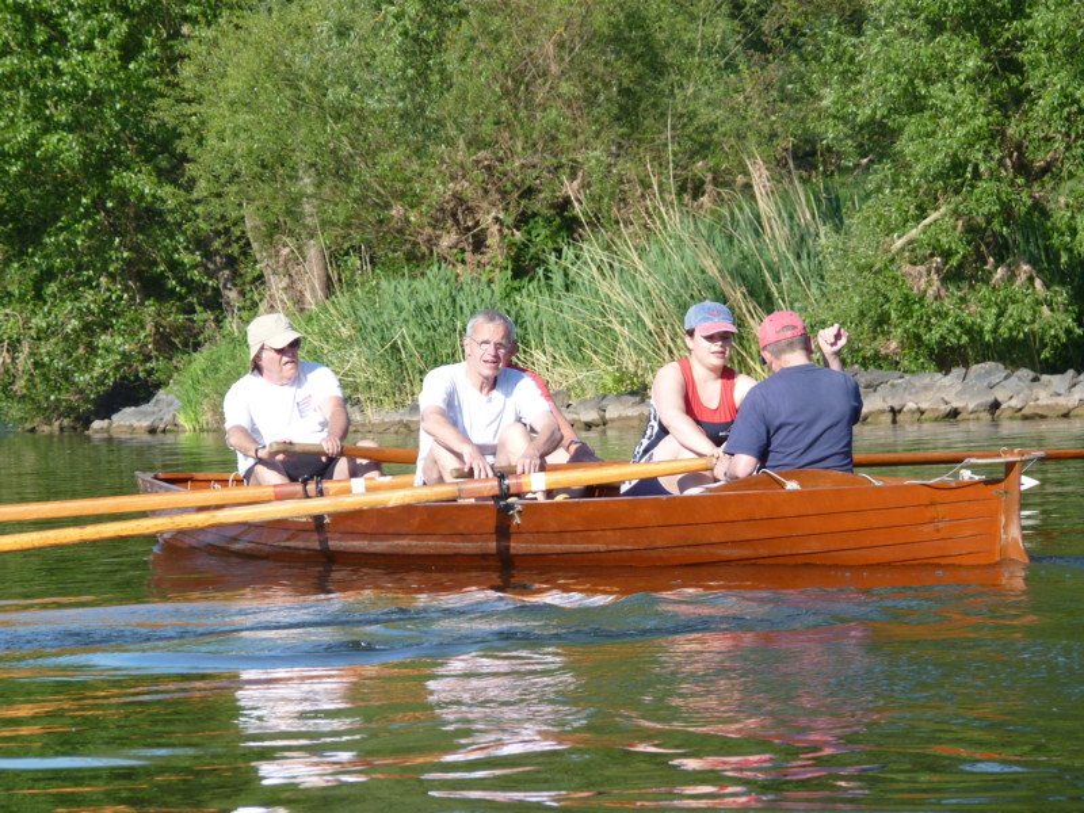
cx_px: 542
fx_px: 7735
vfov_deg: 6.0
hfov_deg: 8.0
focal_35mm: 247
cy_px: 406
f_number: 3.7
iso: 100
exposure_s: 1/500
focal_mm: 44
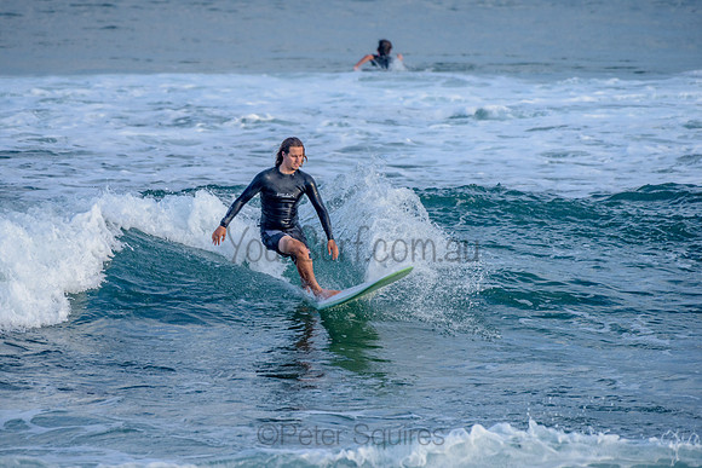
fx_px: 11937
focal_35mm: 612
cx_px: 272
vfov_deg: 2.2
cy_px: 182
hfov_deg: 3.4
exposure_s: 1/1250
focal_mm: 500
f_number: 5.6
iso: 400
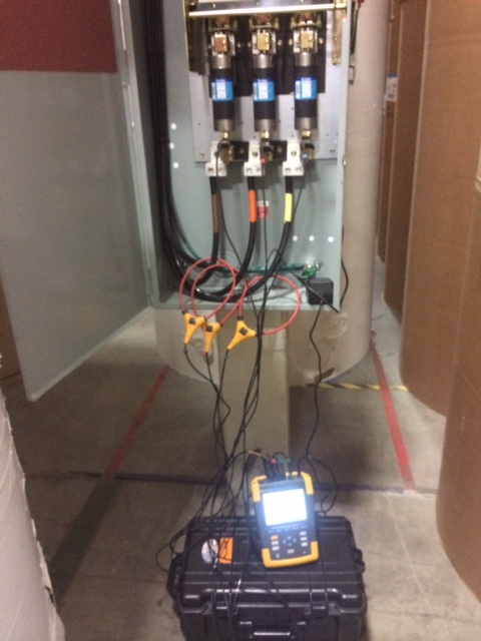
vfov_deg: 60.0
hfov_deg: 46.8
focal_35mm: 30
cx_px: 240
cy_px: 320
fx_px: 556
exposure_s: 1/15
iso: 400
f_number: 2.2
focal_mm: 4.12
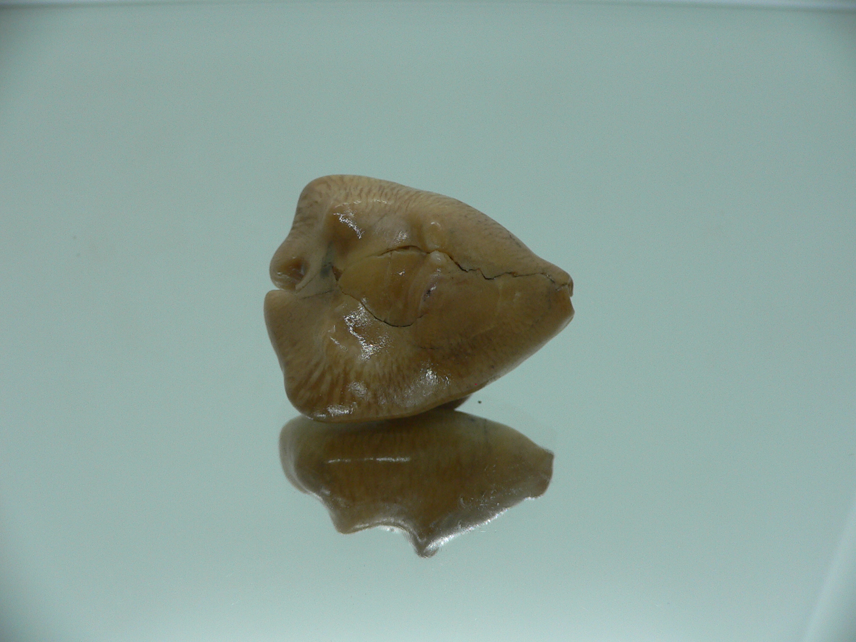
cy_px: 321
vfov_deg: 40.7
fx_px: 865
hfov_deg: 52.6
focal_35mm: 35
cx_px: 428
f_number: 2.8
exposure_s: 1/60
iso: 100
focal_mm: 4.6
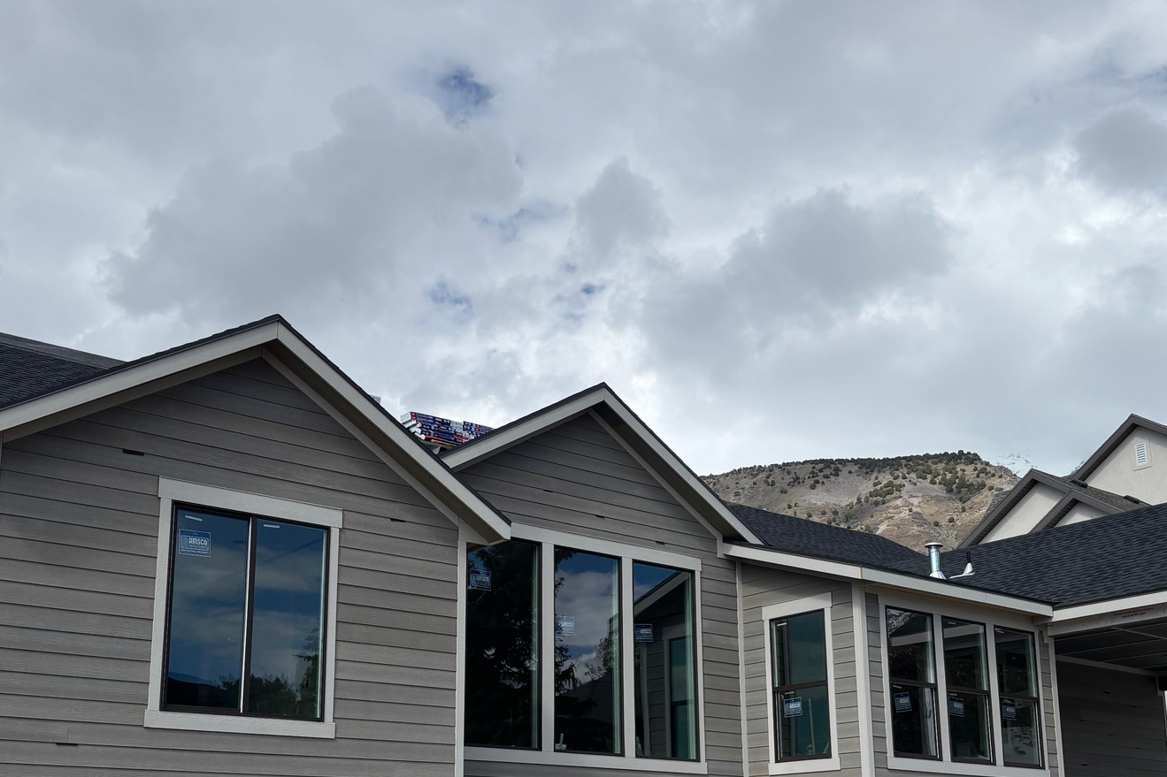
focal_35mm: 42
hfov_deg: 46.4
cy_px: 575
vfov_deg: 31.4
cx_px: 572
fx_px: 1361
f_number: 1.6
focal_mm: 5.96
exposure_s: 1/5952
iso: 50
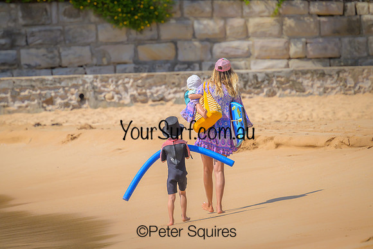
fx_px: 8290
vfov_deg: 1.7
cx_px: 186
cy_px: 124
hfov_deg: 2.6
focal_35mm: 800
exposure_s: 1/2000
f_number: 11
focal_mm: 800
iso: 1000
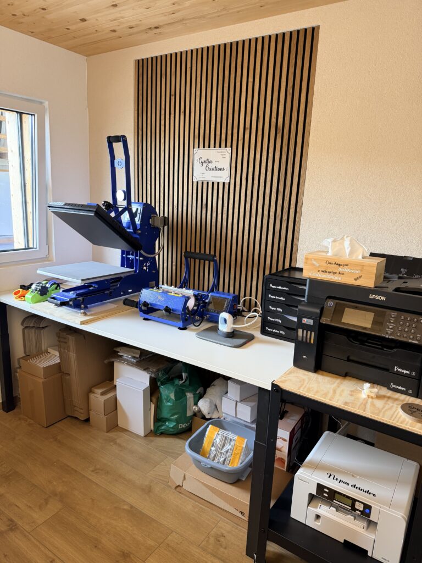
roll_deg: -2.1
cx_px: 211
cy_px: 282
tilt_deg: -13.3
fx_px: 390
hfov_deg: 56.8
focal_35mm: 24
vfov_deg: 71.6
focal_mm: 6.76
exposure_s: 1/121
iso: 125
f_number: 1.78
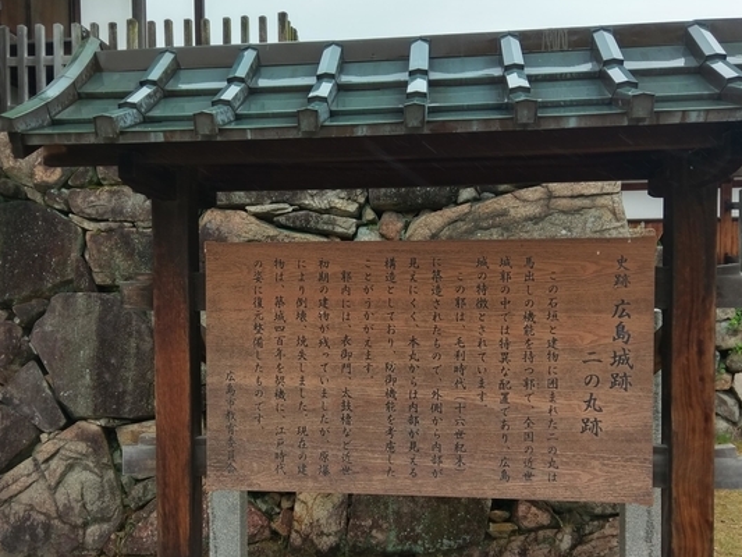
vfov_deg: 36.8
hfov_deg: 47.8
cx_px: 331
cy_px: 322
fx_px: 836
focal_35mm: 39
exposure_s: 1/417
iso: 100
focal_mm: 4.58
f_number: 1.8
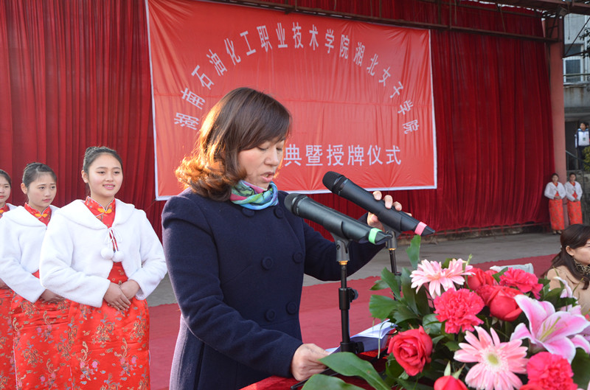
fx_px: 687
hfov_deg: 46.5
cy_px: 195
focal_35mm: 42
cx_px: 295
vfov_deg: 31.7
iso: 640
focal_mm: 28
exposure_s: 1/200
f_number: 7.1
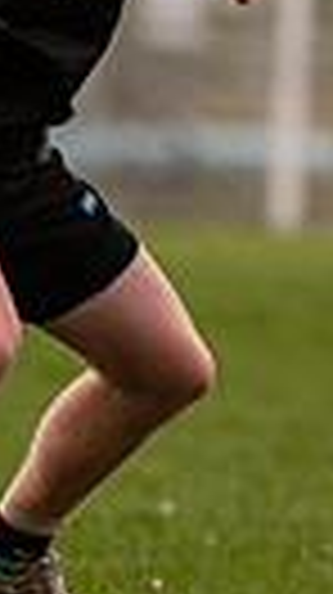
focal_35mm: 2001
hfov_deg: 0.6
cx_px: 562
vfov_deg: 1.1
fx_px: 31491
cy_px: 11
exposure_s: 1/1000
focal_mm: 290
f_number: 4
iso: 250
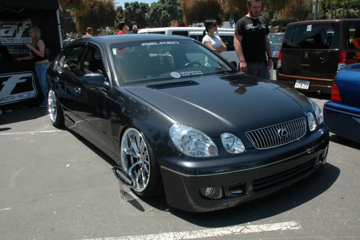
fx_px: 330
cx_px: 180
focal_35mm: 33
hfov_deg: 57.2
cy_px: 120
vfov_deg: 39.9
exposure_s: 1/125
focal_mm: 22
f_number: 14
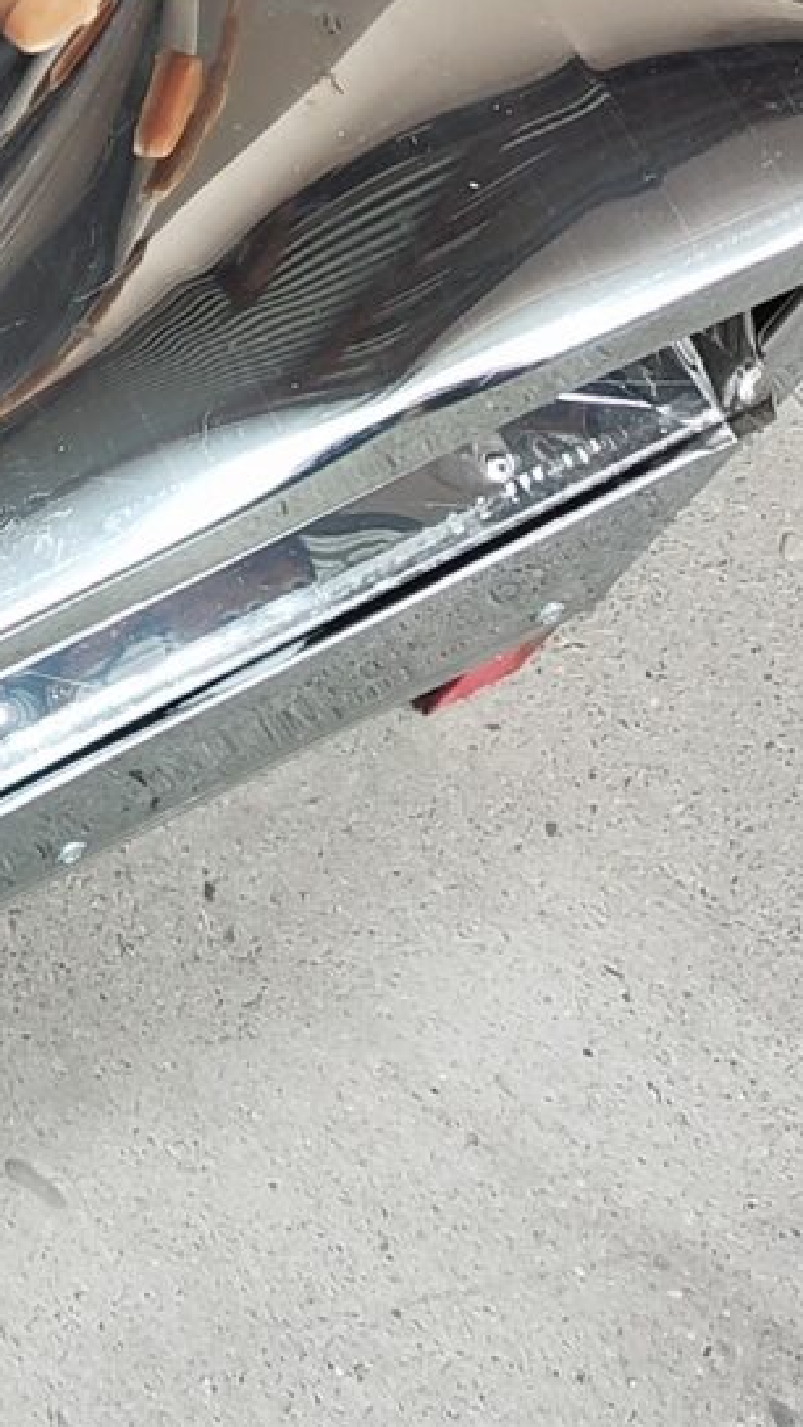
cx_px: -1286
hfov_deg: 9.0
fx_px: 4467
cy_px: -658
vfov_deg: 16.6
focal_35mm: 118
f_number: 1.69
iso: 271
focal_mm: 7.01
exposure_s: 1/100
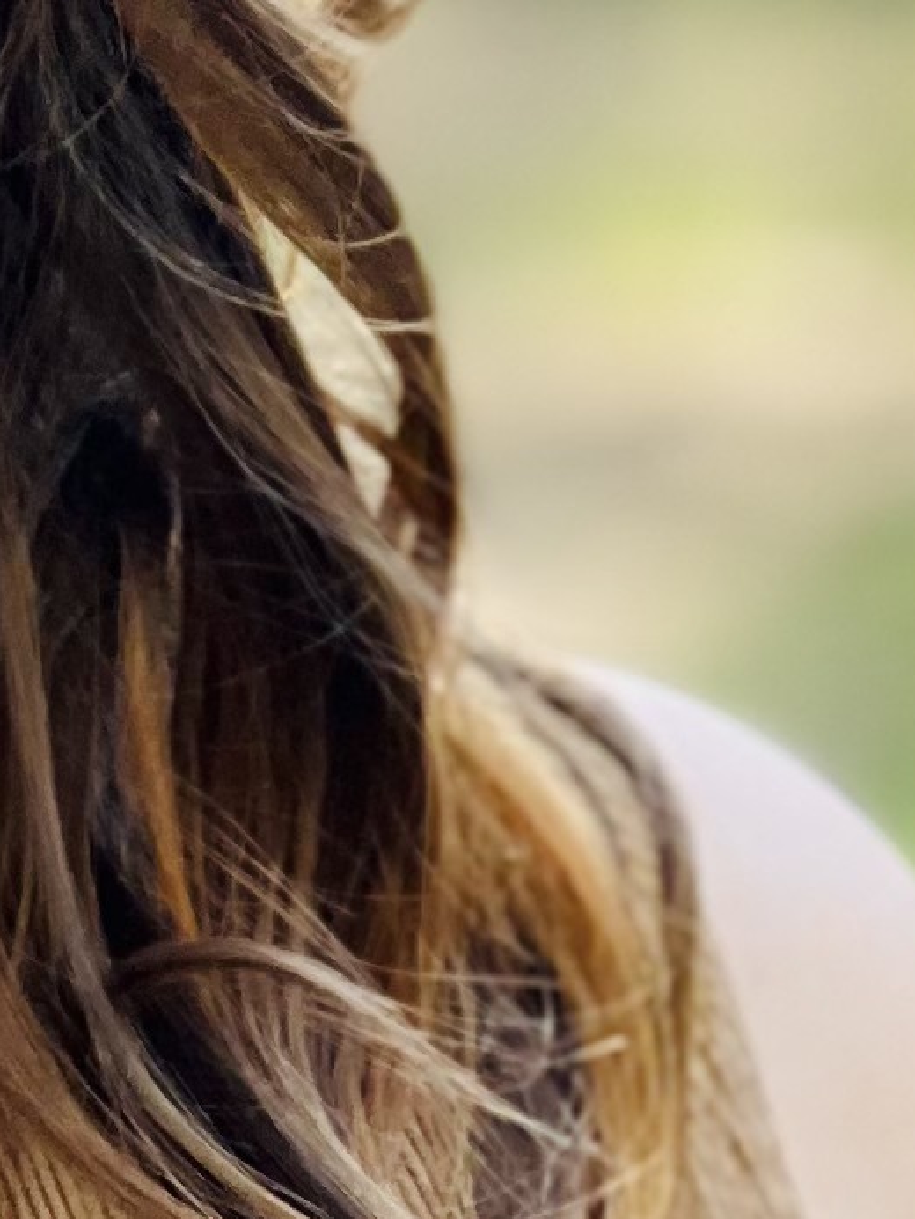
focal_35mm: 448
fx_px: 15784
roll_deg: +0.3
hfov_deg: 3.3
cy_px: 507
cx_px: -1043
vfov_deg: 4.4
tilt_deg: -6.1
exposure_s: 1/121
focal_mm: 9
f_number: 2.8
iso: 64
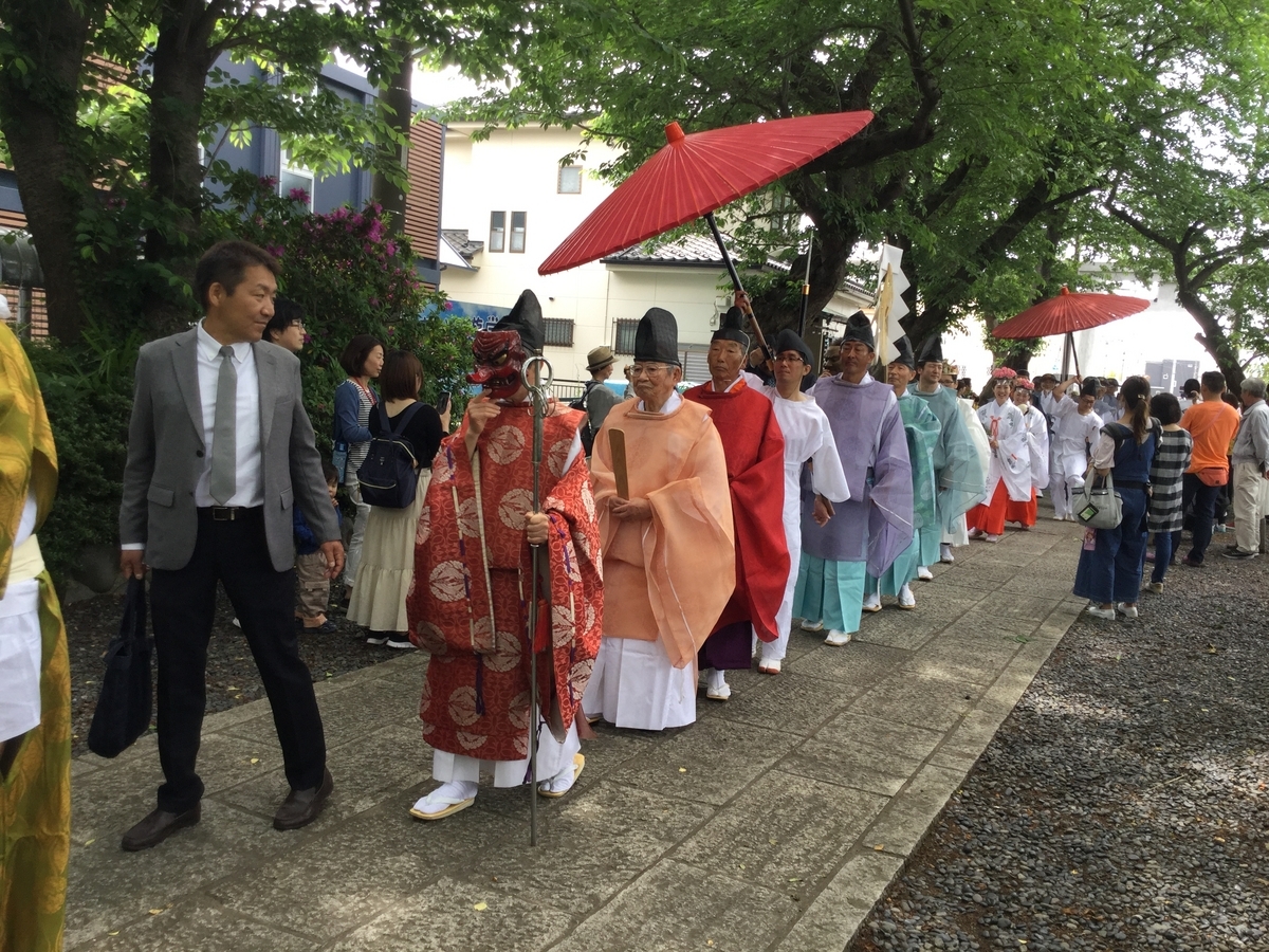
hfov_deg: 58.4
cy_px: 476
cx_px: 634
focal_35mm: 31
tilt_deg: -7.2
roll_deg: -3.9
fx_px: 1136
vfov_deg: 45.4
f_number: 2.4
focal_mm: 3.3
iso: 25
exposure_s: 1/120
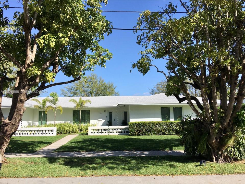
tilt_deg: +10.1
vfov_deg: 48.2
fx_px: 205
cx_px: 122
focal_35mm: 29
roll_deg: +0.8
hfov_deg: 61.7
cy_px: 92
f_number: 2.2
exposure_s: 1/1508
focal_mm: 4.15
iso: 25
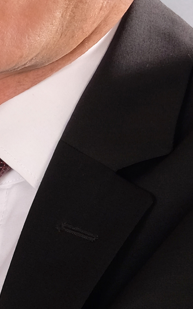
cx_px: -35
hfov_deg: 3.0
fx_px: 3654
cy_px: 160
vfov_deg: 4.8
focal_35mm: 434
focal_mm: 55
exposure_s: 1/180
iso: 200
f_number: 11
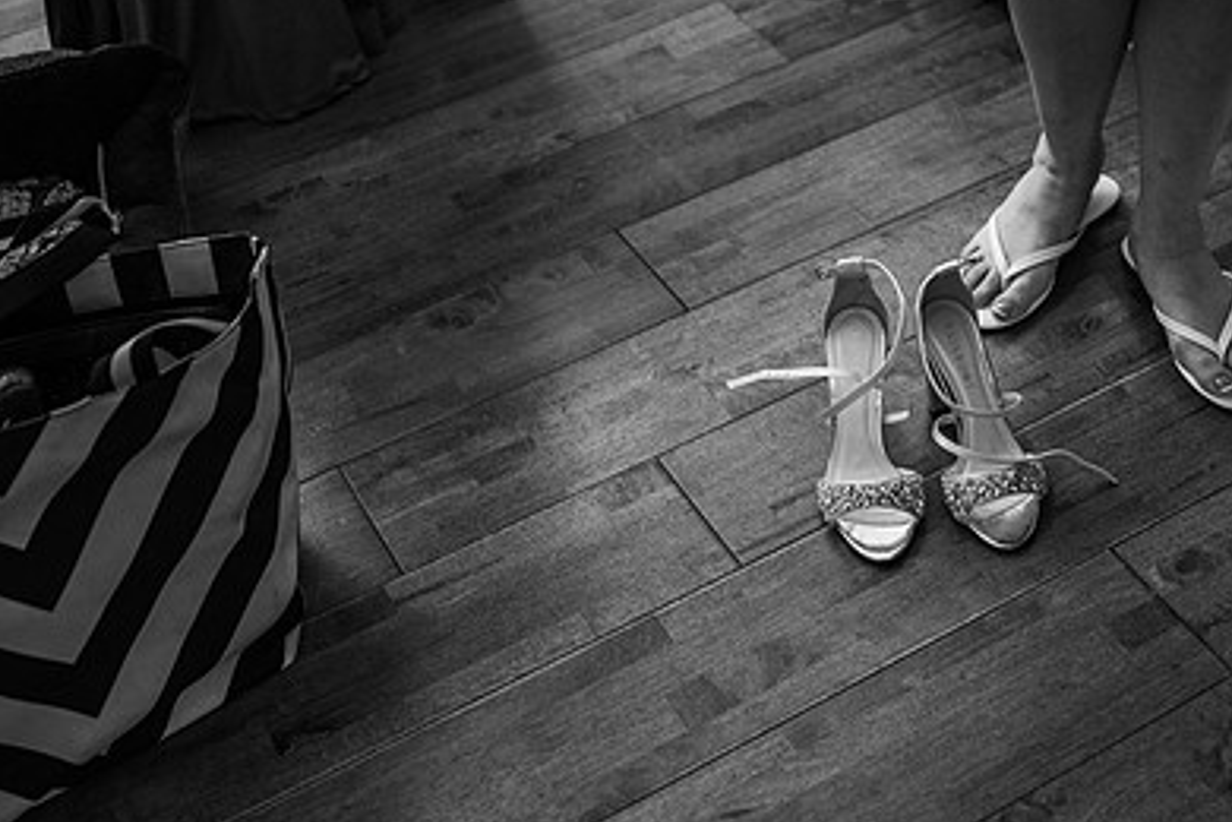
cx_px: 812
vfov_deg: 25.9
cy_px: 512
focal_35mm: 52
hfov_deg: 37.8
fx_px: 1779
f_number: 1.8
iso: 1100
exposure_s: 1/200
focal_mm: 35
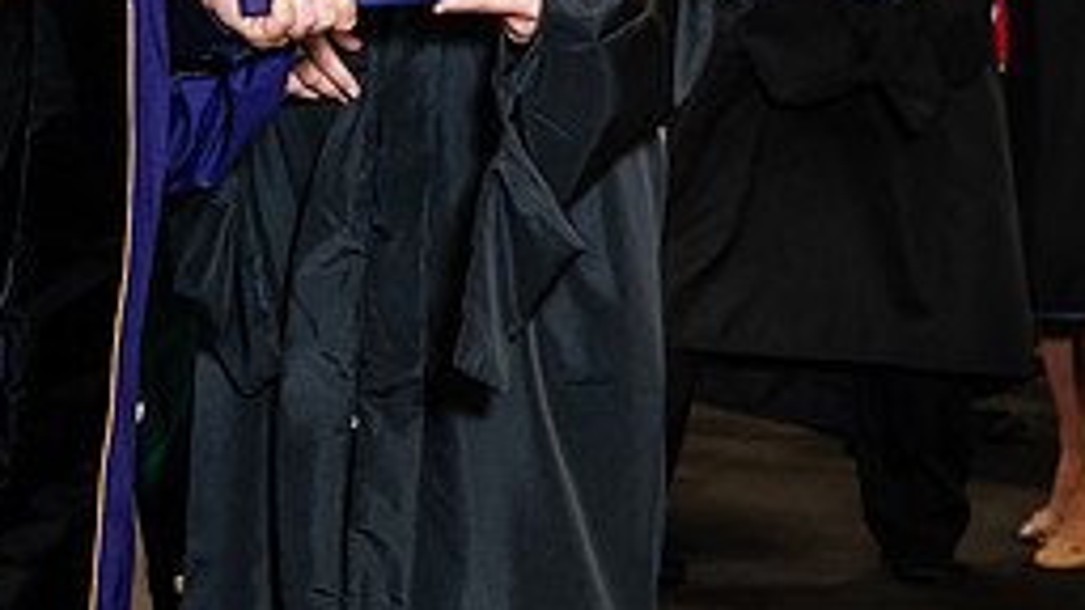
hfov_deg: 12.8
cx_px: 47
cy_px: -189
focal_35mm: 166
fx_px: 4776
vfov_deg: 7.2
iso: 1250
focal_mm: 70
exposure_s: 1/200
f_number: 4.5
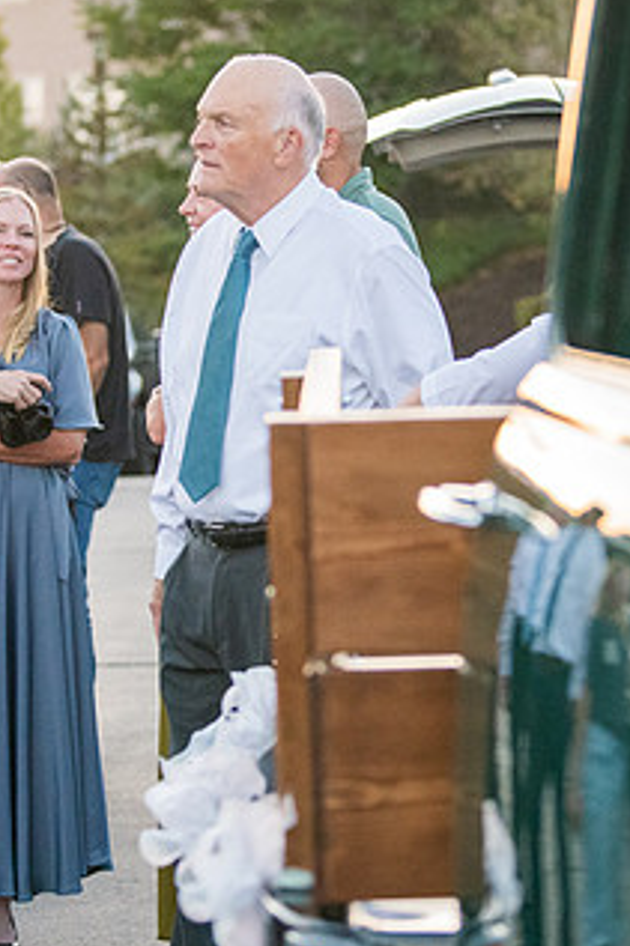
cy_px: 487
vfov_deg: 12.8
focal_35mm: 160
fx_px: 4204
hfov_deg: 8.6
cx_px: 351
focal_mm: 70
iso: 3200
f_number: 2.8
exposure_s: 1/1600
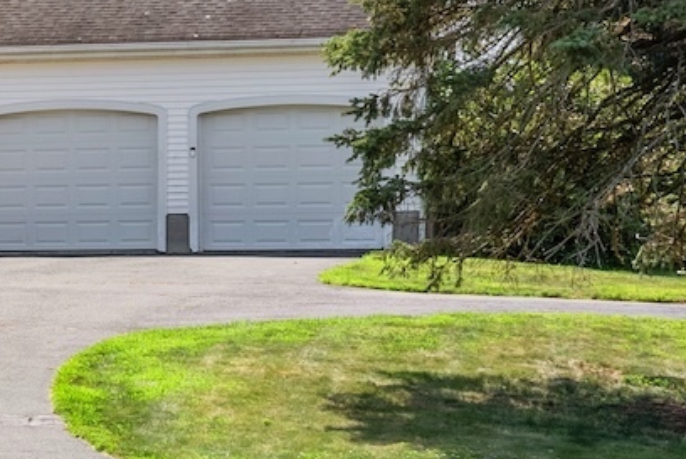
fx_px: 3529
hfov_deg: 10.7
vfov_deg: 7.4
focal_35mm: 185
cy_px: 29
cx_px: -385
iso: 320
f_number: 11
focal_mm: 59
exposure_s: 1/80
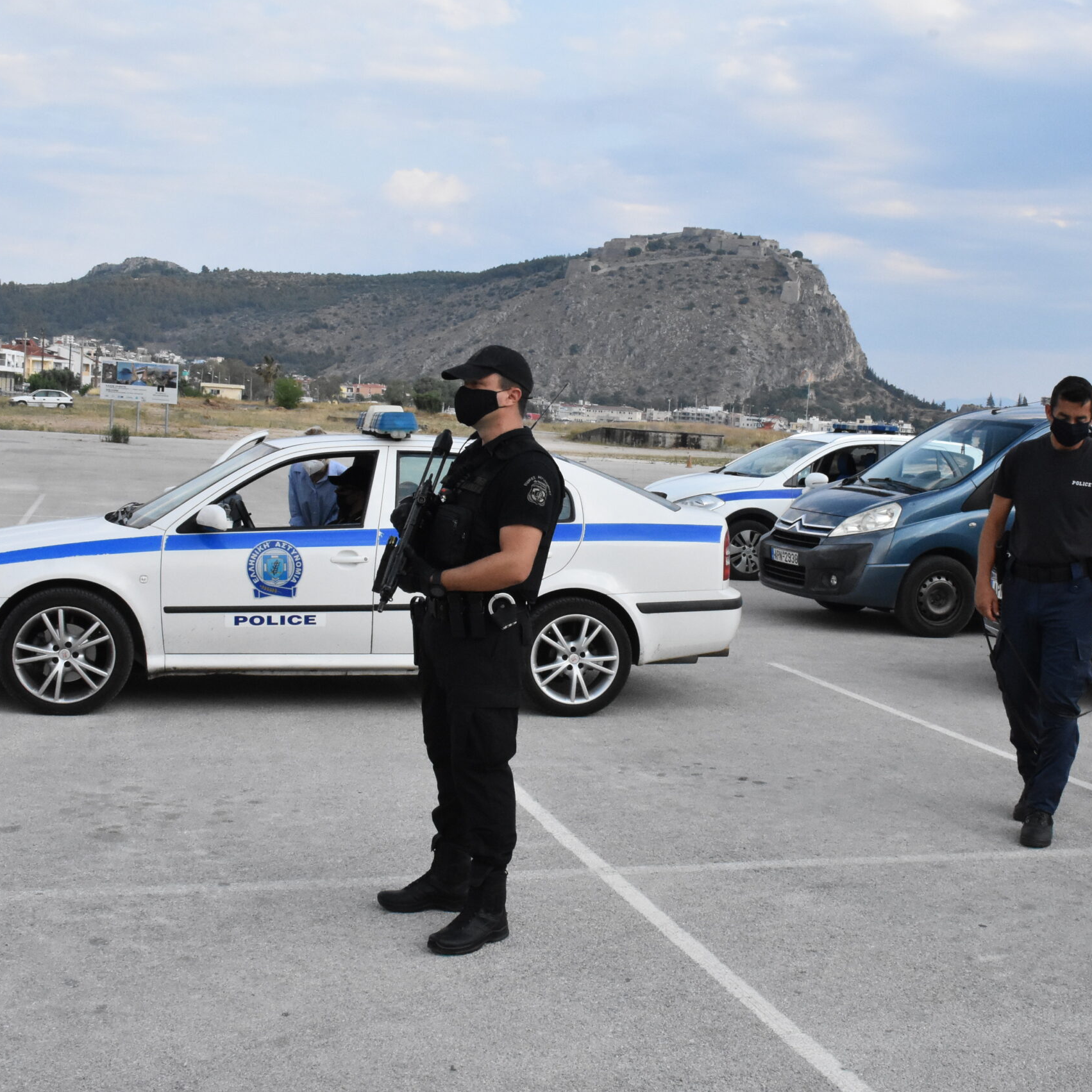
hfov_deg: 36.7
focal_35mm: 46
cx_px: 607
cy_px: 545
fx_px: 1642
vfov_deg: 36.8
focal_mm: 24
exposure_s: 1/1000
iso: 3200
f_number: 16
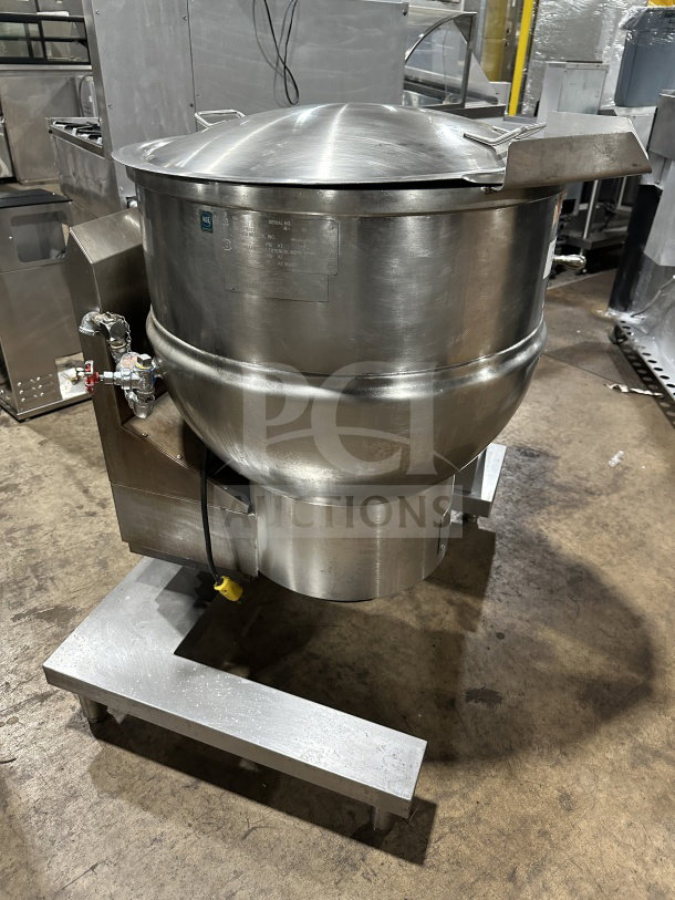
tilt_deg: -31.8
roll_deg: -3.6
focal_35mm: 24
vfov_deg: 71.6
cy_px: 450
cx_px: 338
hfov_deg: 56.8
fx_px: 624
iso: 400
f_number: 1.78
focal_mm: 6.86
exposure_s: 1/60
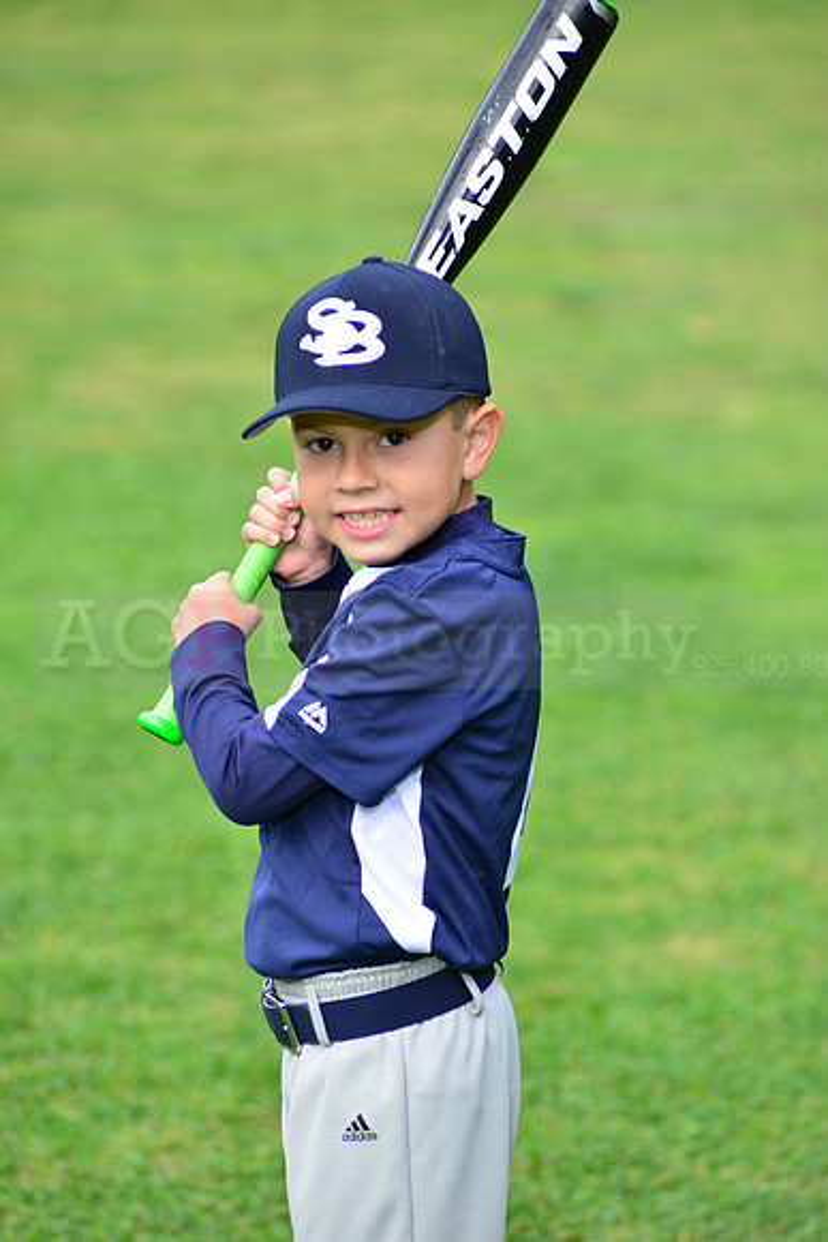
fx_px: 5516
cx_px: 414
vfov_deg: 12.8
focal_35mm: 160
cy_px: 621
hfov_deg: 8.6
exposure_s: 1/200
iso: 320
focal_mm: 160
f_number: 5.6
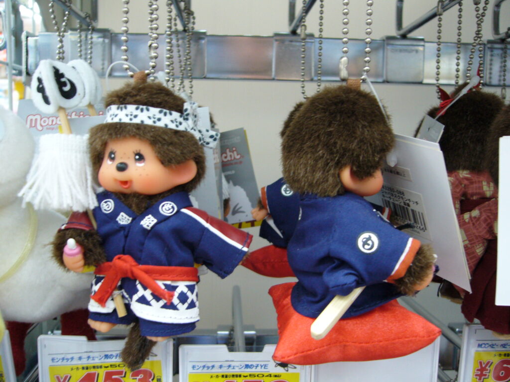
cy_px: 191
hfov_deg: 52.6
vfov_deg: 40.7
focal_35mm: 35
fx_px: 516
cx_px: 255
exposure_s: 1/15
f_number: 2.8
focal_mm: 5.8
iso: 200
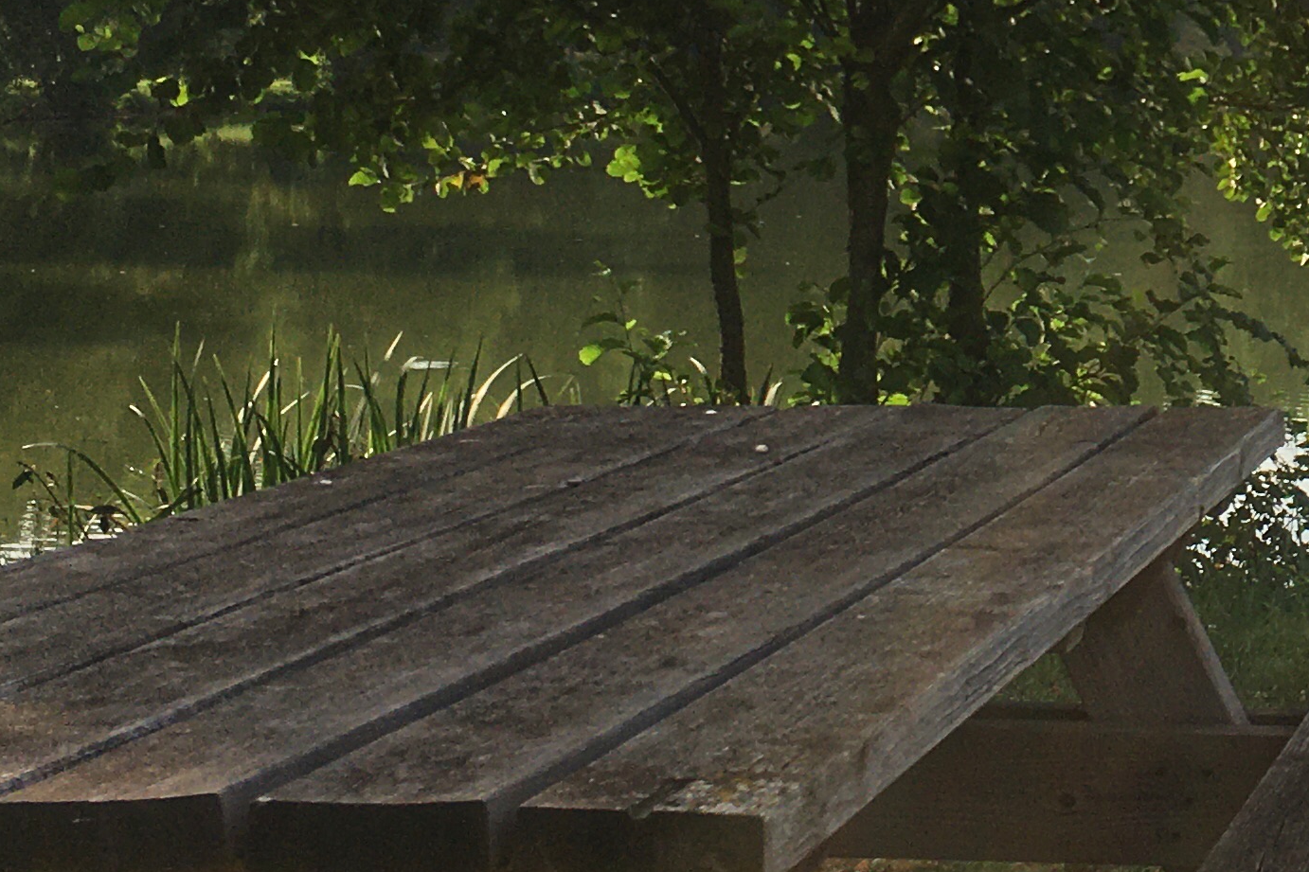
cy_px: -41
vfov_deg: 15.2
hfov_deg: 22.2
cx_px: 1330
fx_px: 3199
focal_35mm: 88
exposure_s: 1/1479
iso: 25
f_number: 2.2
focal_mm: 4.15
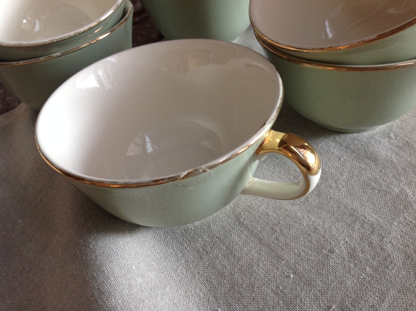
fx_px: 420
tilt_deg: -40.0
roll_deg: +12.6
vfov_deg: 40.6
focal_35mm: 35
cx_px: 208
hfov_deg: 52.7
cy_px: 156
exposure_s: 1/15
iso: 125
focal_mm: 4.28
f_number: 2.4
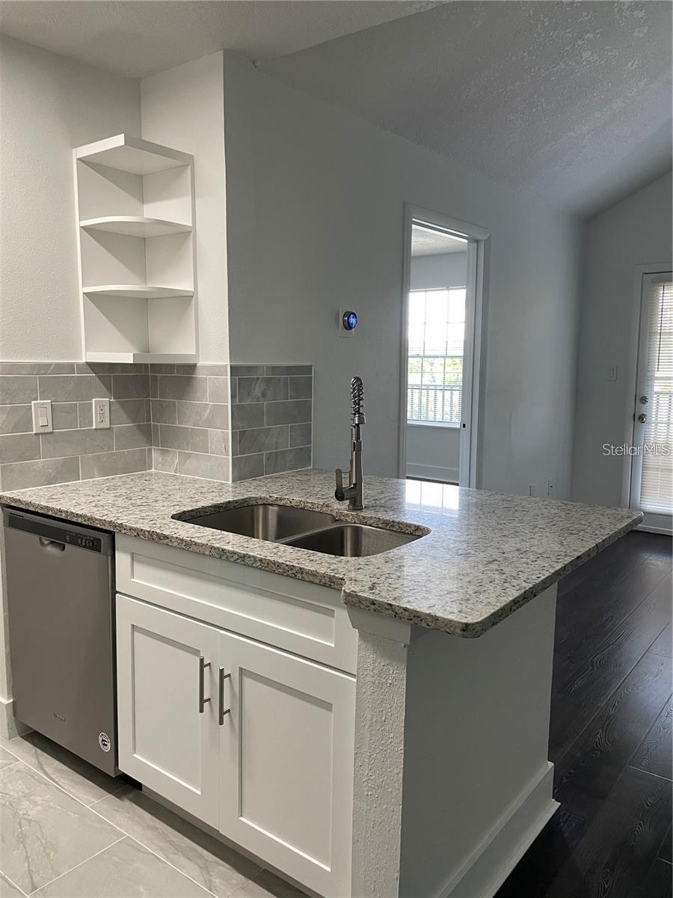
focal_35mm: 26
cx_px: 336
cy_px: 449
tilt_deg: -6.9
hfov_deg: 53.1
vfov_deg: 67.3
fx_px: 674
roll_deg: +0.4
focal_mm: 4.2
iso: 100
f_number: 1.6
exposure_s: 1/60
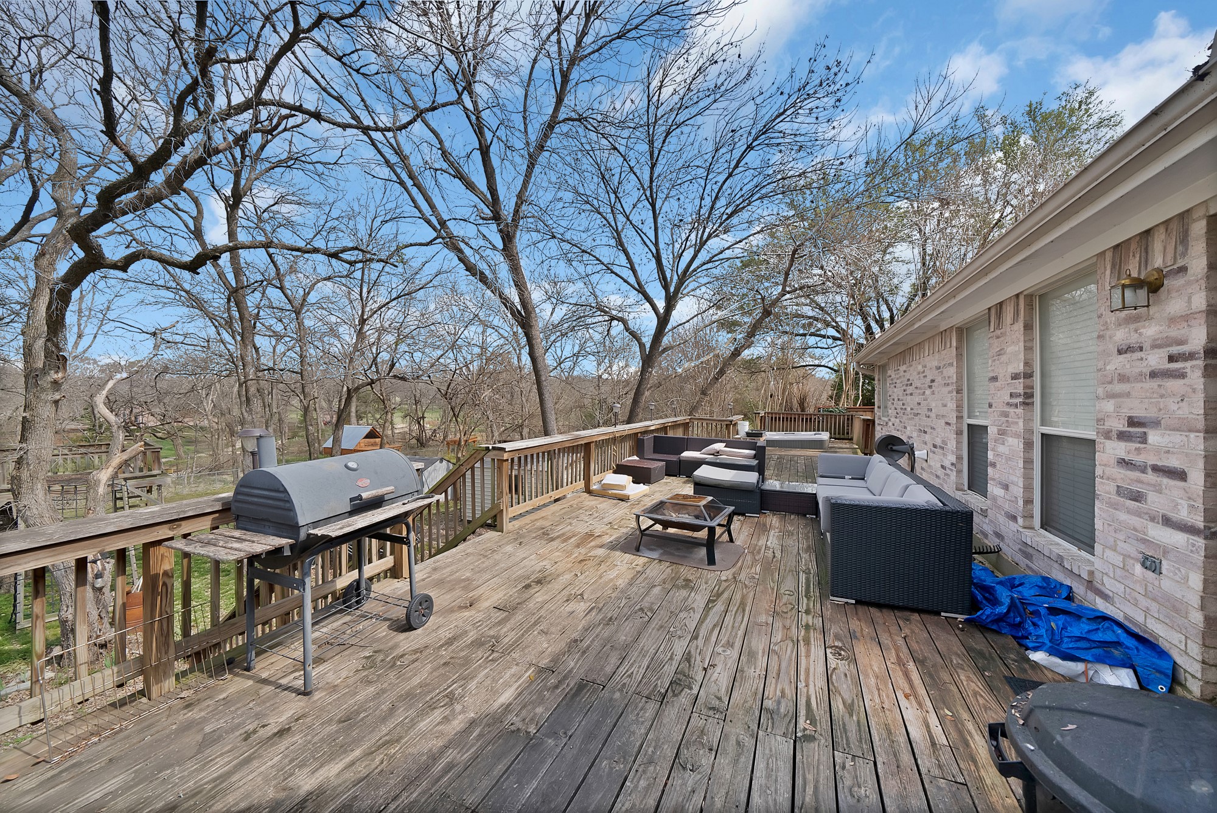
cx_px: 608
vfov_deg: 90.1
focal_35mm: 12
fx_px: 406
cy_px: 406
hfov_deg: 112.6
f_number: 9
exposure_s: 1/160
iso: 640
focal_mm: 12
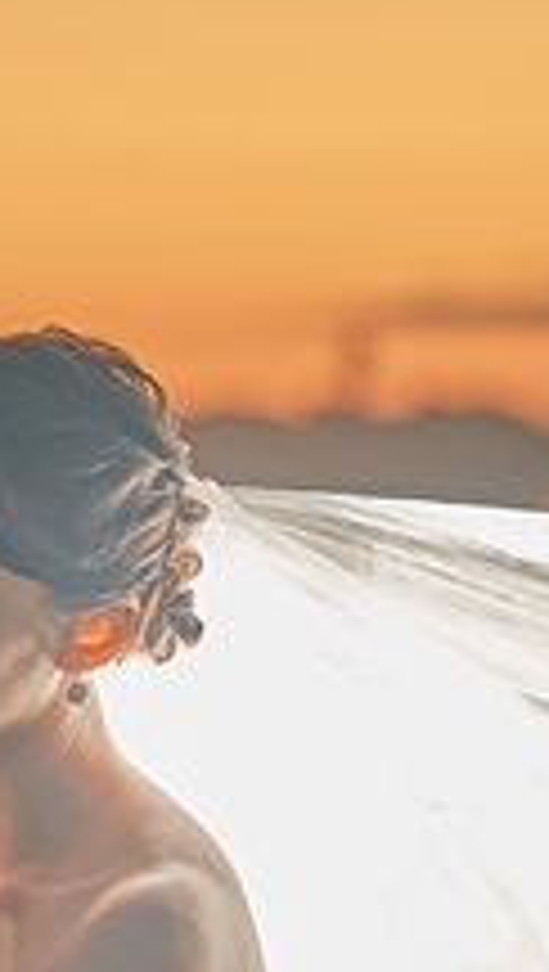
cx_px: 234
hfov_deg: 6.3
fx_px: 5005
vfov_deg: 11.0
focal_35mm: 194
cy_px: 846
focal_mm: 50
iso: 80
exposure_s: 1/200
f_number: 1.4
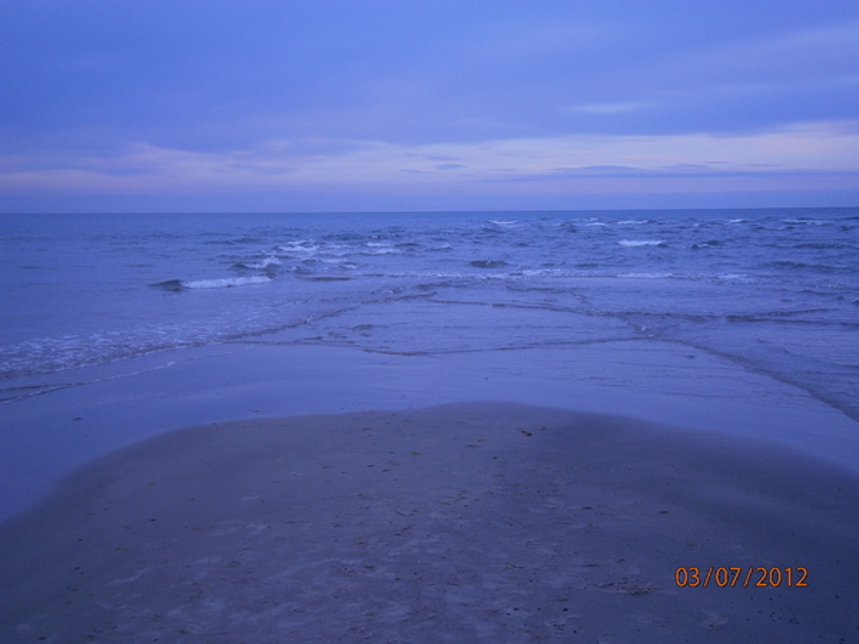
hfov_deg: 40.4
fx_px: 1166
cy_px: 322
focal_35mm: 47
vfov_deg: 30.9
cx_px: 430
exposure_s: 1/250
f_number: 3.4
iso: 125
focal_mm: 8.3
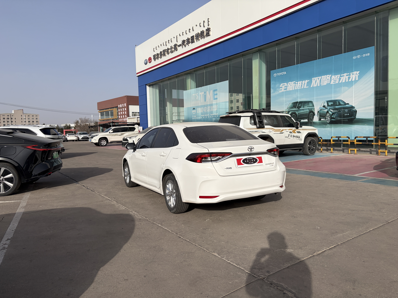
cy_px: 149
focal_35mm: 26
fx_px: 299
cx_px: 199
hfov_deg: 67.3
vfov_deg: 53.1
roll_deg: +1.7
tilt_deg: -3.4
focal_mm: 5.96
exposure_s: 1/7813
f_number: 1.6
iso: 64
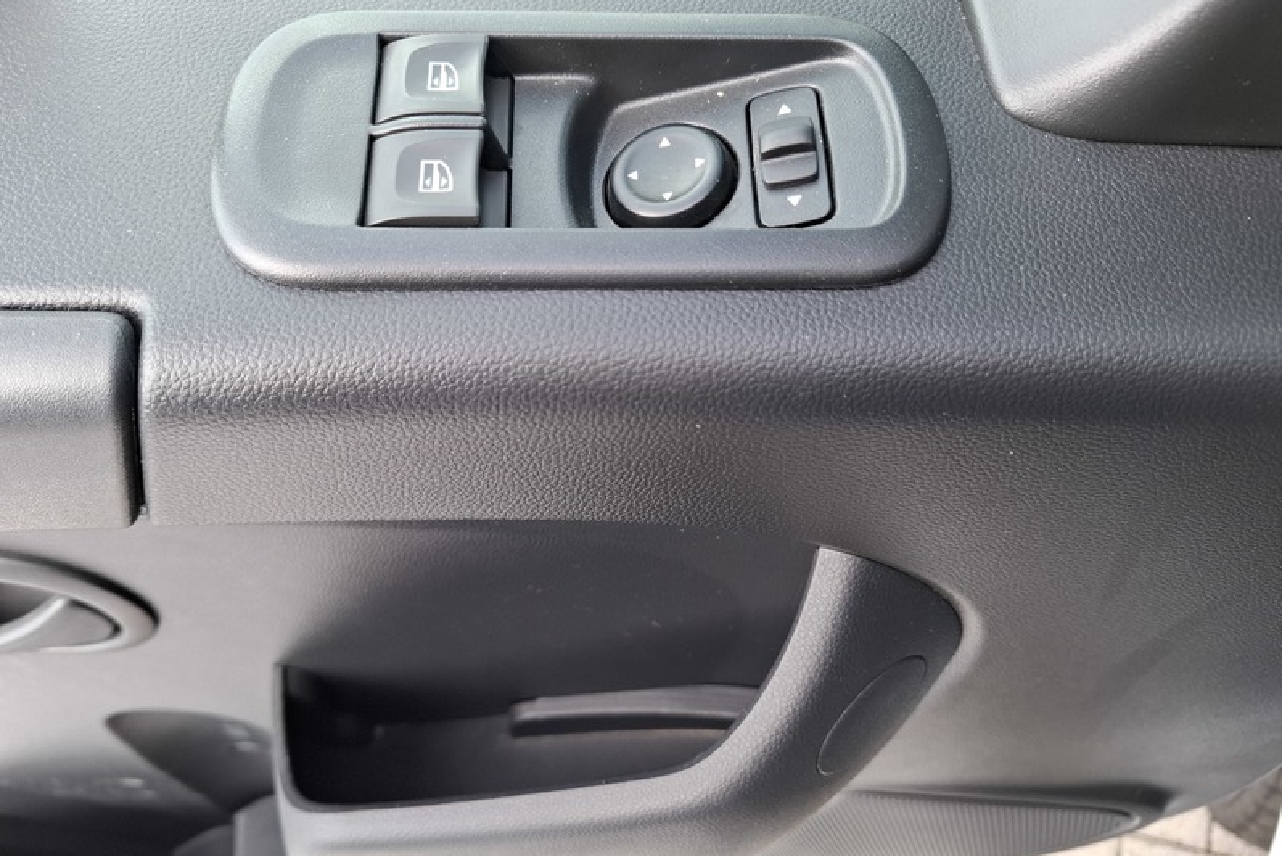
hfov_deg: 73.7
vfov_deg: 53.1
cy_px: 468
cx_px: 642
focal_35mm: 24
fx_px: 855
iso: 50
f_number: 1.8
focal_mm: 5.54
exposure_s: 1/100
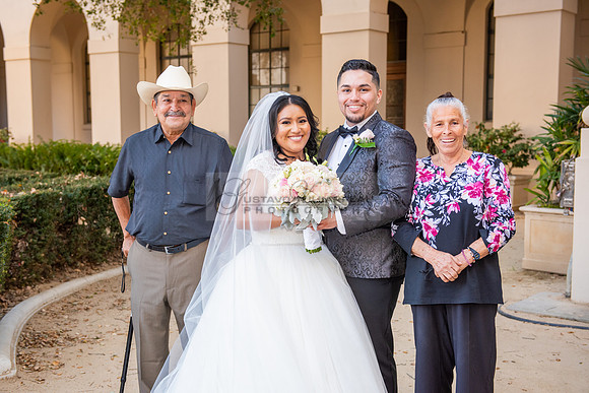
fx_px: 785
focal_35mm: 48
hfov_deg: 41.1
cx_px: 294
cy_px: 196
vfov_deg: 28.1
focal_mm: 48
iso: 640
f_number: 4.5
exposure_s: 1/200
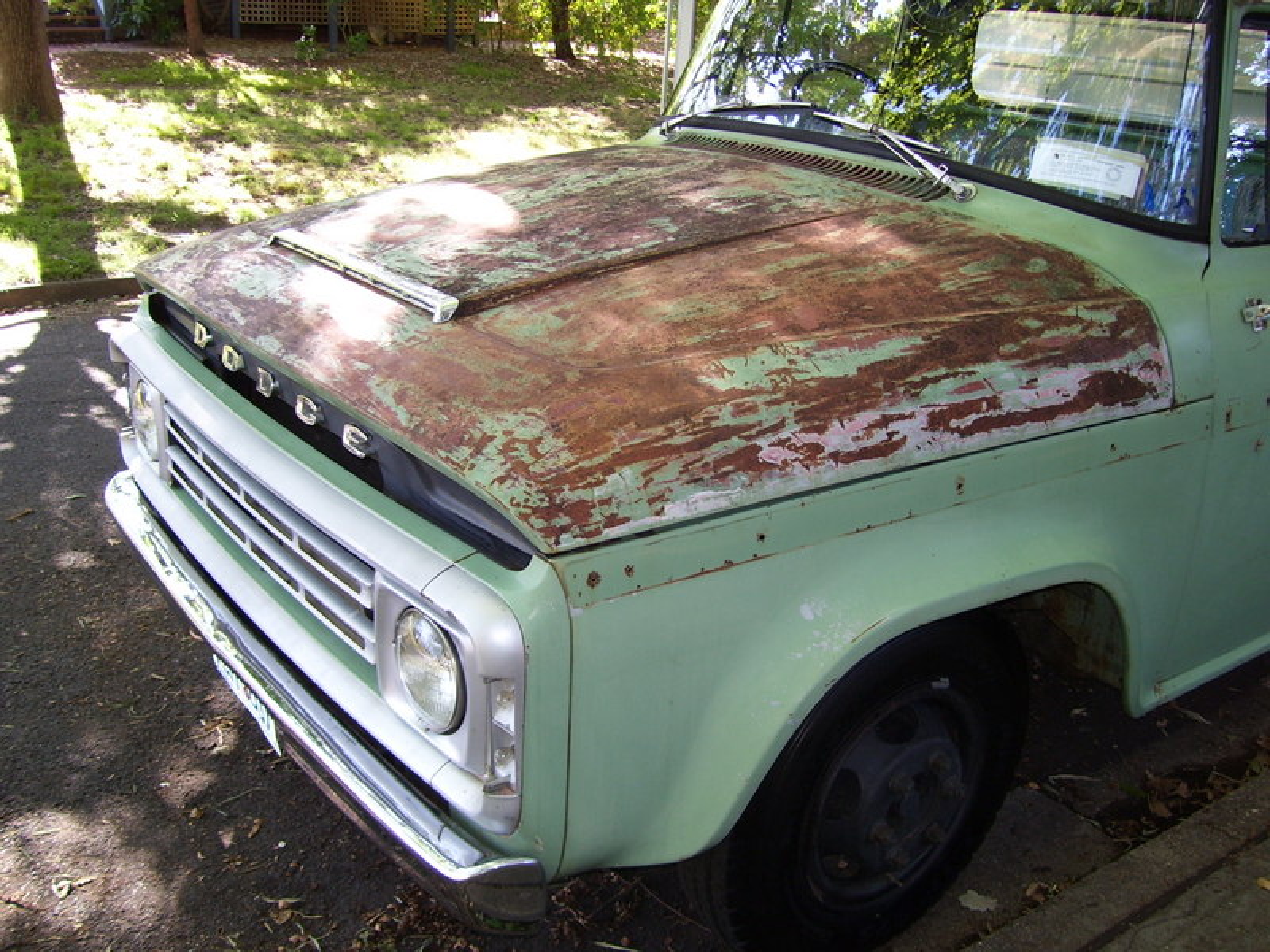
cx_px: 635
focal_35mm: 36
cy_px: 476
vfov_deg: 39.7
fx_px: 1321
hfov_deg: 51.4
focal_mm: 6
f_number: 2.7
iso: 80
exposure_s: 1/60
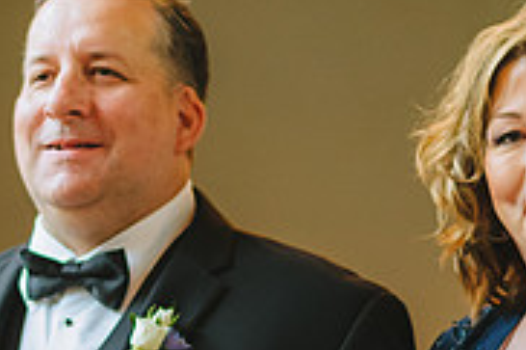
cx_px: 296
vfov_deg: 4.8
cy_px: 310
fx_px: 4175
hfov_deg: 7.2
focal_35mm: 286
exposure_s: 1/200
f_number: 2
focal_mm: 85
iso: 3200
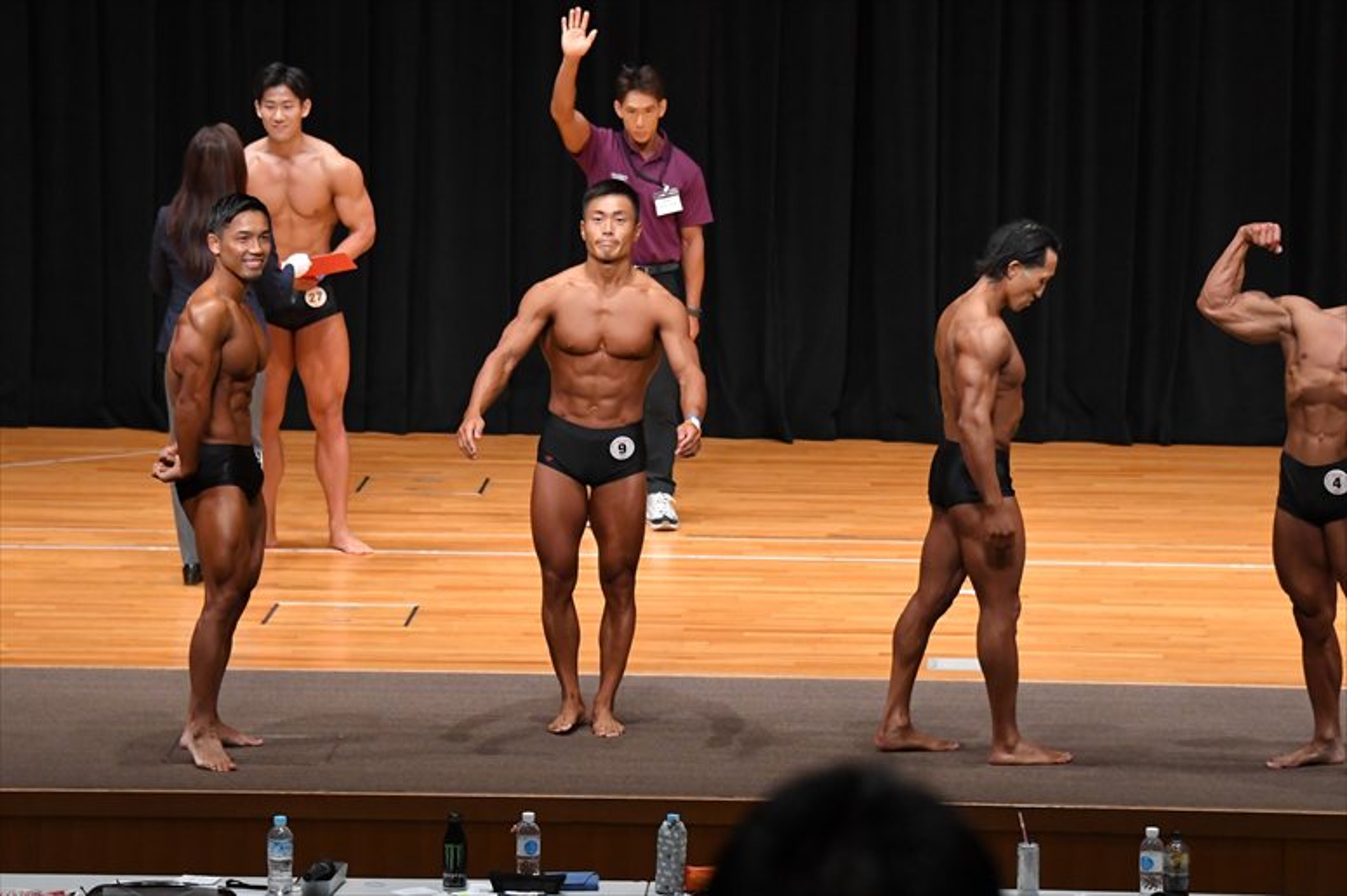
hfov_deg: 12.2
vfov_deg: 8.2
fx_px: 6283
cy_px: 448
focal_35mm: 168
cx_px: 674
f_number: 5.6
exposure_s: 1/400
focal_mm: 112
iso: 4000
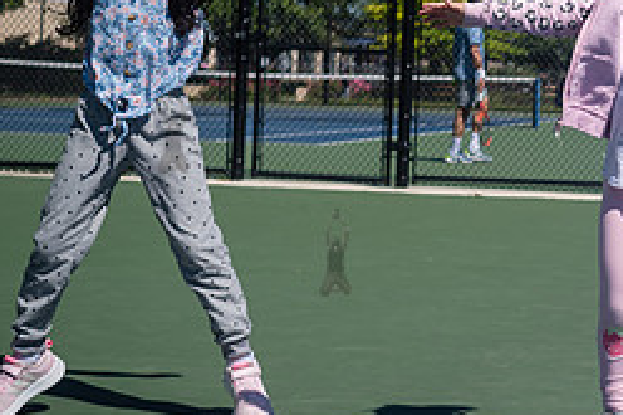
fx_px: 1418
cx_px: 658
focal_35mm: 82
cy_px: 130
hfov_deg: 23.5
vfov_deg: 16.6
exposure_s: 1/4000
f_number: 4
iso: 200
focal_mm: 35
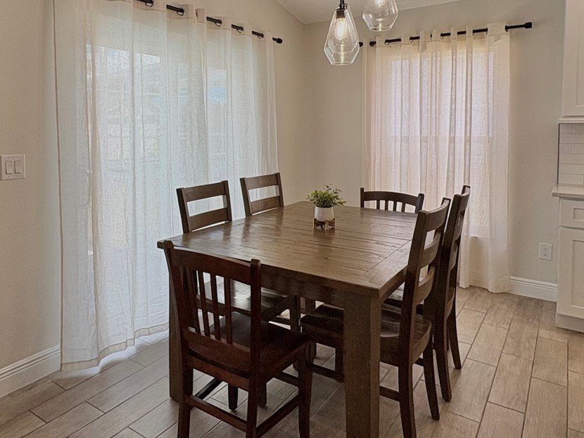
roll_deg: +0.5
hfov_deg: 64.2
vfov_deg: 50.4
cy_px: 144
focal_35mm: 27
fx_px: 455
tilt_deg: -2.1
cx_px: 212
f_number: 2.2
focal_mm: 2.22
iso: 40
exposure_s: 1/120
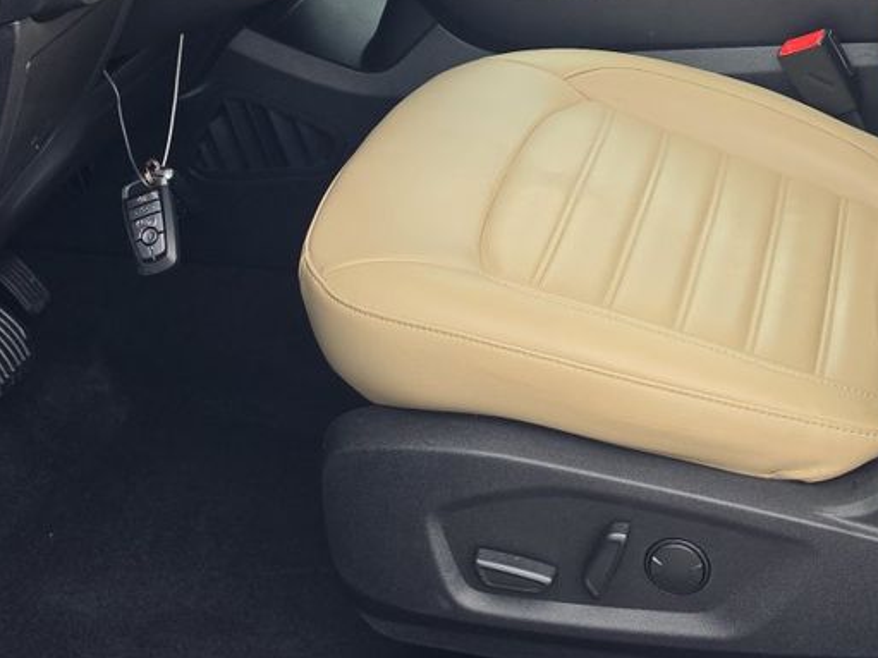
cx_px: 699
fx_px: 1826
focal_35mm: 72
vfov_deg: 19.2
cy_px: -136
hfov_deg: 26.5
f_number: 1.4
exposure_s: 1/218
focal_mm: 6.5
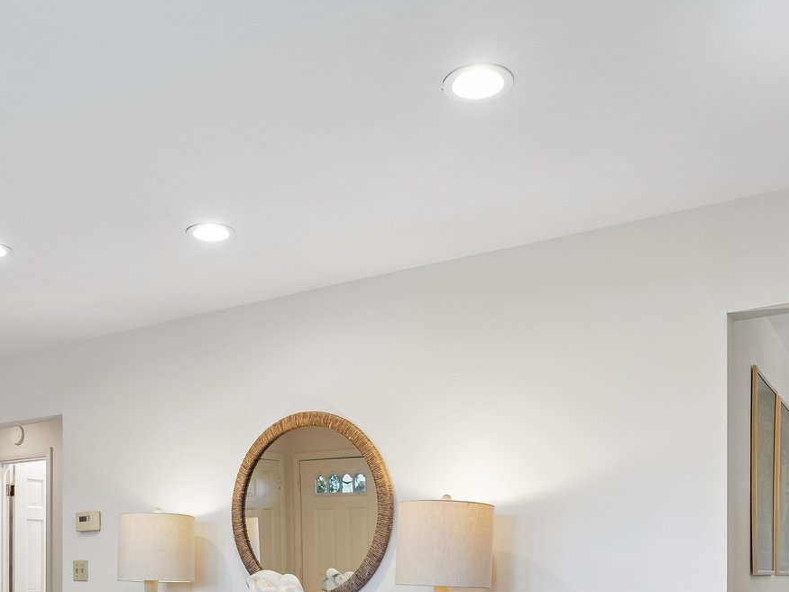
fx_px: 861
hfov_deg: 49.2
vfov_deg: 34.8
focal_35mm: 38
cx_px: 360
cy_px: 577
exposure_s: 1/25
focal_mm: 16.8
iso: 400
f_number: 8
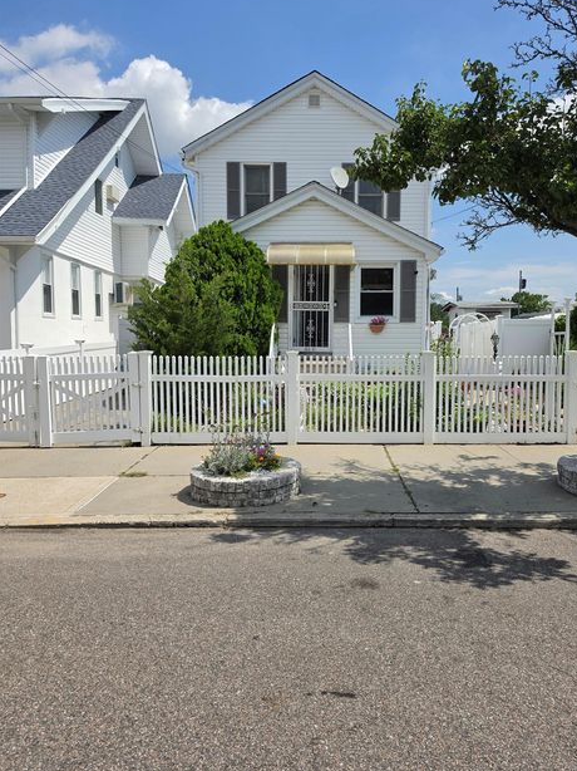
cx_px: 312
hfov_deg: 54.8
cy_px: 360
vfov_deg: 69.3
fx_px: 556
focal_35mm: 25
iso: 50
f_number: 1.4
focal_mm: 6.5
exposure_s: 1/7939
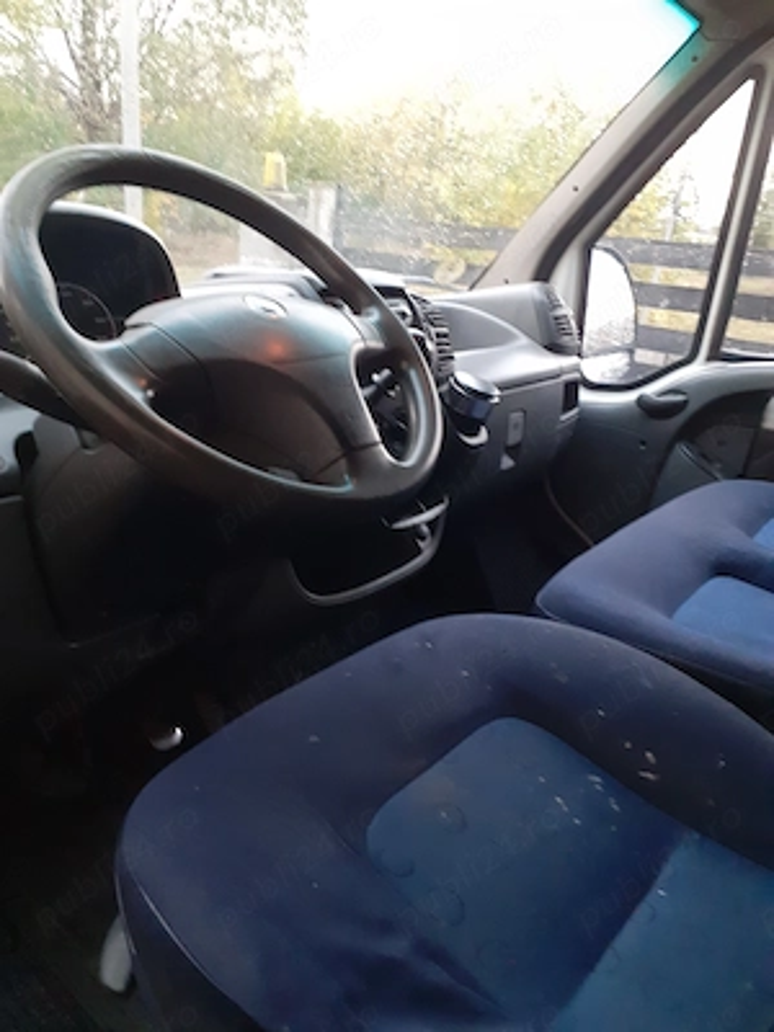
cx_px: 387
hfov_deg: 51.4
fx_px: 805
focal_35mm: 27
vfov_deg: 65.3
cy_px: 516
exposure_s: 1/25
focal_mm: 3.6
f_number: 1.9
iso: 320
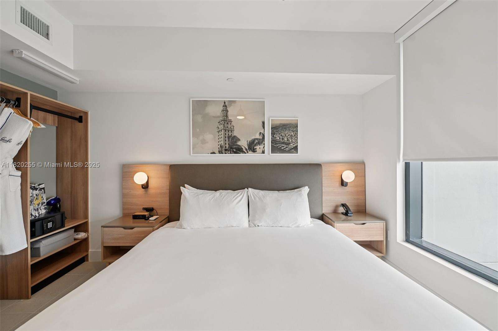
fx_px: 193
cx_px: 249
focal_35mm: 14
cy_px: 166
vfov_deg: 81.1
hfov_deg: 104.3
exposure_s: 1/30
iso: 100
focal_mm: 14
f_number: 5
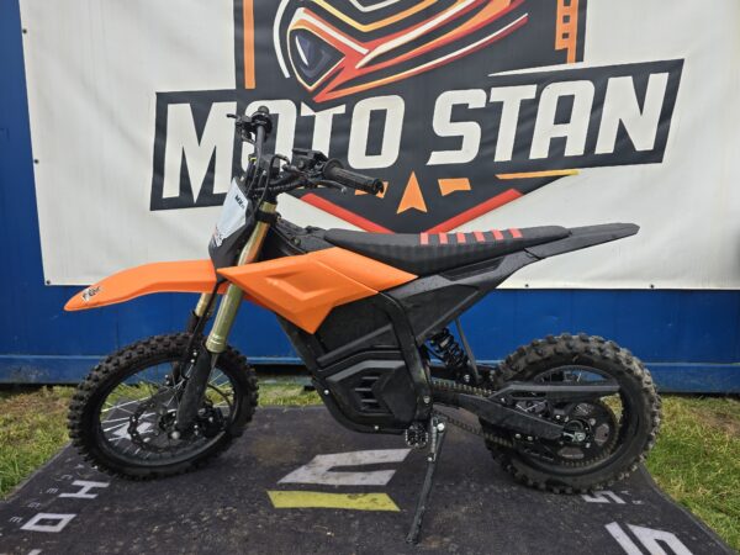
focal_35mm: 23
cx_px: 370
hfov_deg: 73.9
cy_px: 278
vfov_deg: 58.9
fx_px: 492
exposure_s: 1/180
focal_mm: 6.3
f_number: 1.7
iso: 32
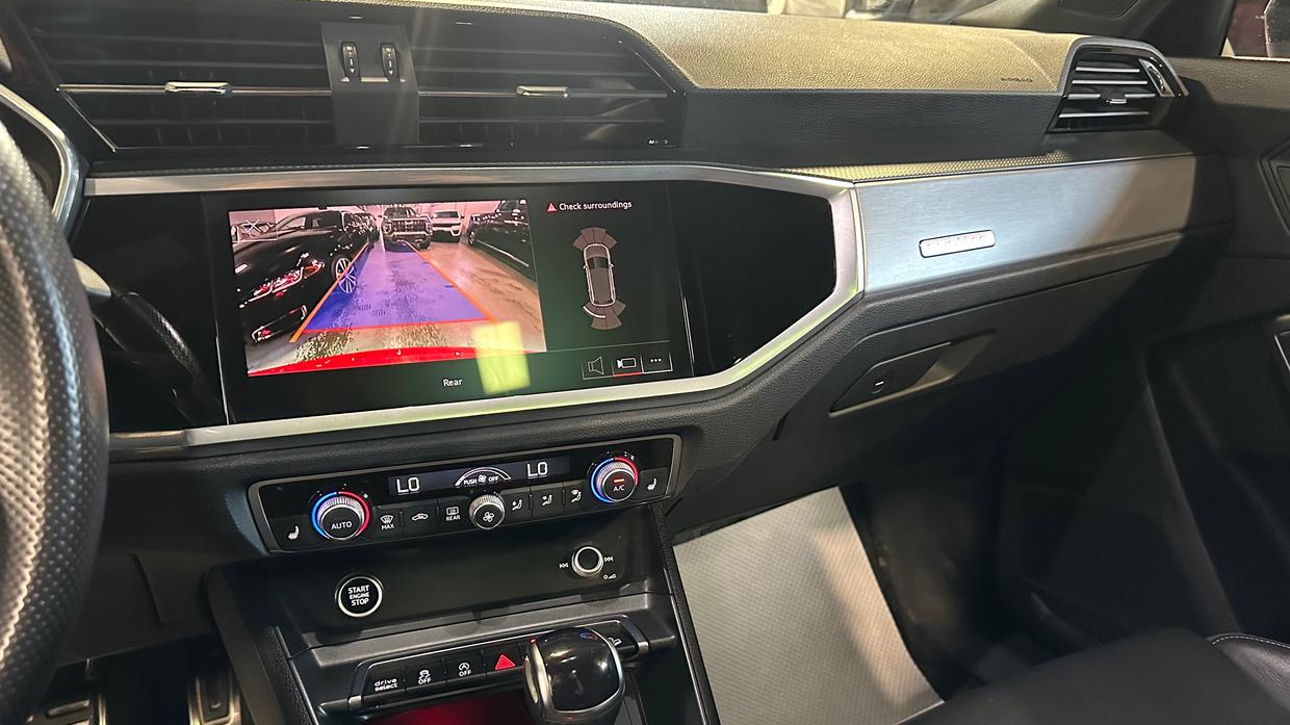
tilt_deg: -26.2
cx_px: 641
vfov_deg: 42.4
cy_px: 475
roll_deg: -1.7
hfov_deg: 69.9
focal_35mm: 27
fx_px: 923
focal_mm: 6.86
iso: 1000
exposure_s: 1/40
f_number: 1.78
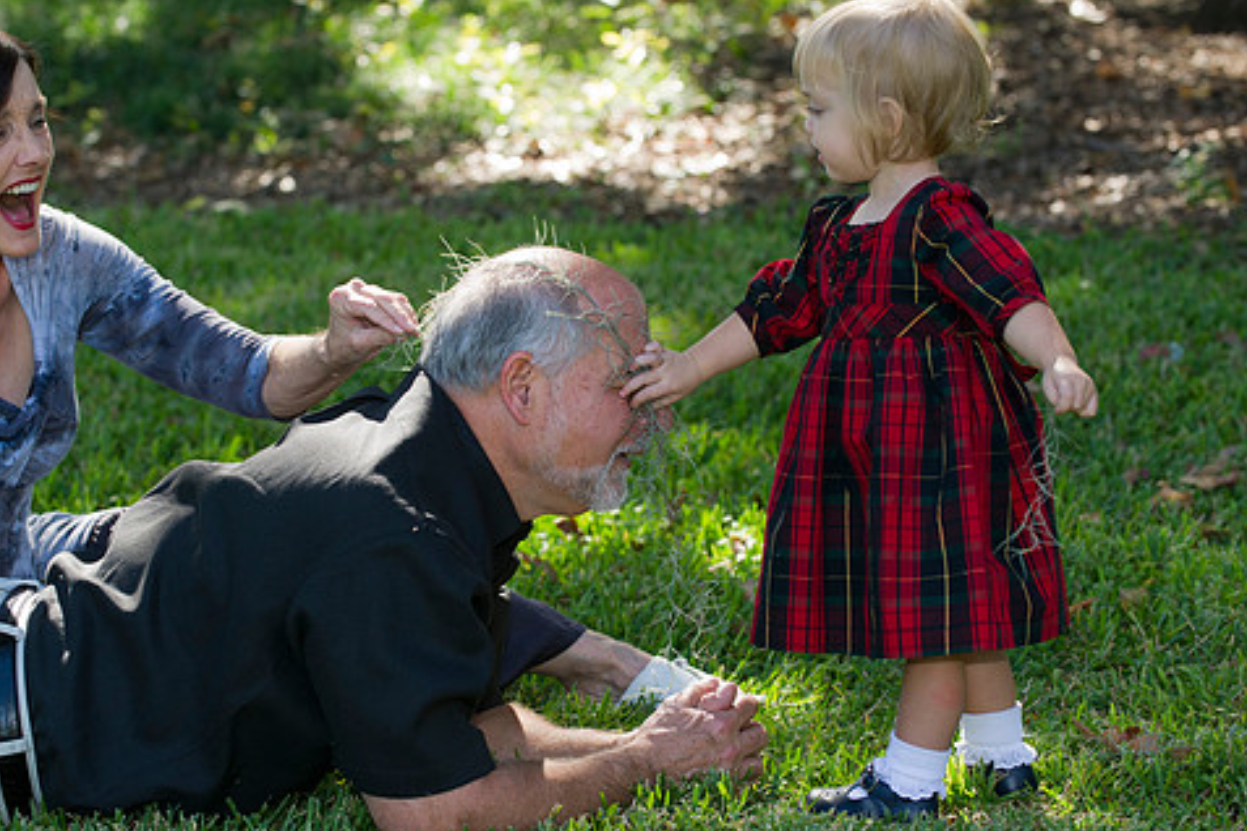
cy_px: 368
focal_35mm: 124
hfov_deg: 16.5
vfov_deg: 11.1
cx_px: 499
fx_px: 4295
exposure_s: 1/160
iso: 250
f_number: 4
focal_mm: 102
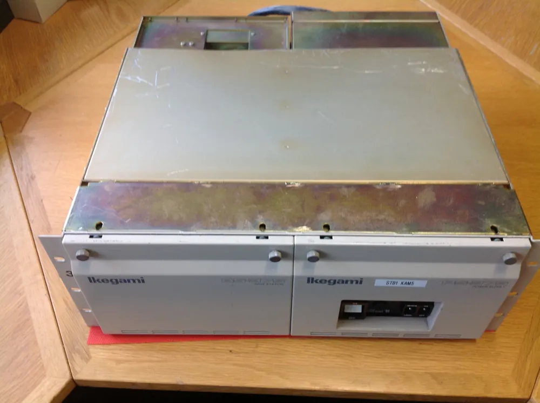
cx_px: 270
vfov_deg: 40.6
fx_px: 545
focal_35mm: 35
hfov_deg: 52.7
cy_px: 202
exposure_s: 1/30
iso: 50
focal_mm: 4.28
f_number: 2.4
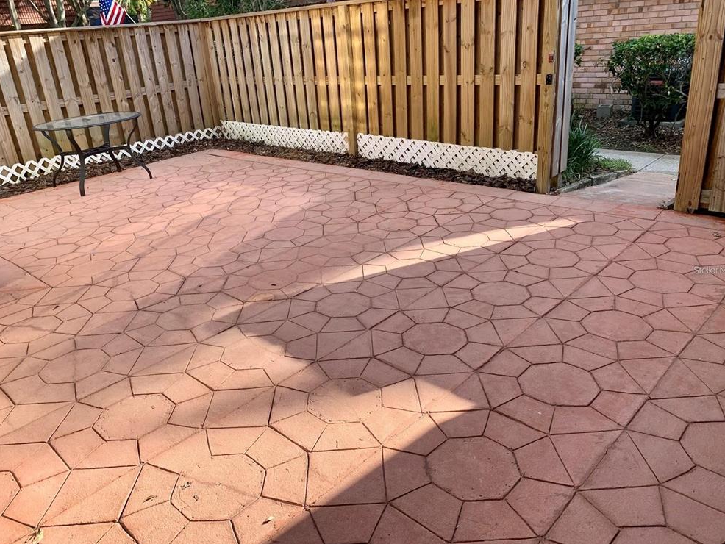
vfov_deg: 51.4
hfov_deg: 65.3
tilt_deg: -24.0
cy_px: 270
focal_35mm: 27
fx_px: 566
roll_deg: +5.7
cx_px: 362
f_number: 1.8
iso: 25
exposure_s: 1/500
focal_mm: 4.25
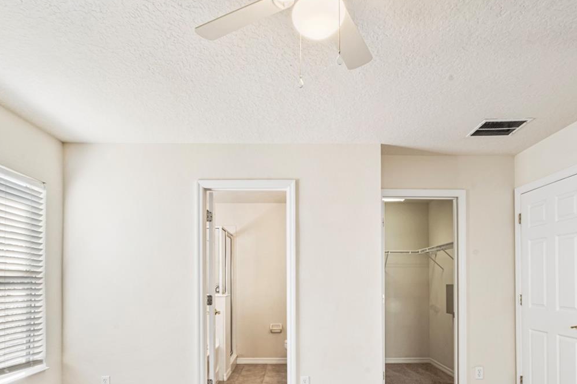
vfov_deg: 51.5
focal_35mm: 24
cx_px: 291
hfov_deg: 73.8
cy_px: 272
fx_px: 385
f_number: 22
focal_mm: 10
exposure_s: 1/2
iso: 200
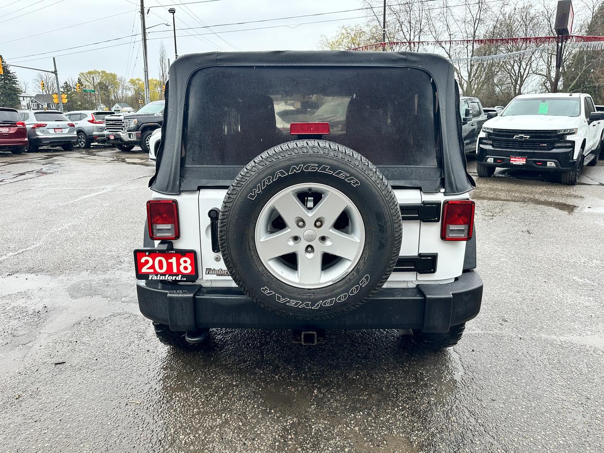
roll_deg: -0.1
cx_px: 302
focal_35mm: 24
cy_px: 226
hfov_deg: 71.6
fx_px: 419
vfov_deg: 56.8
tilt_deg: -15.5
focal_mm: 6.86
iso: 80
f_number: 1.78
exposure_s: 1/745
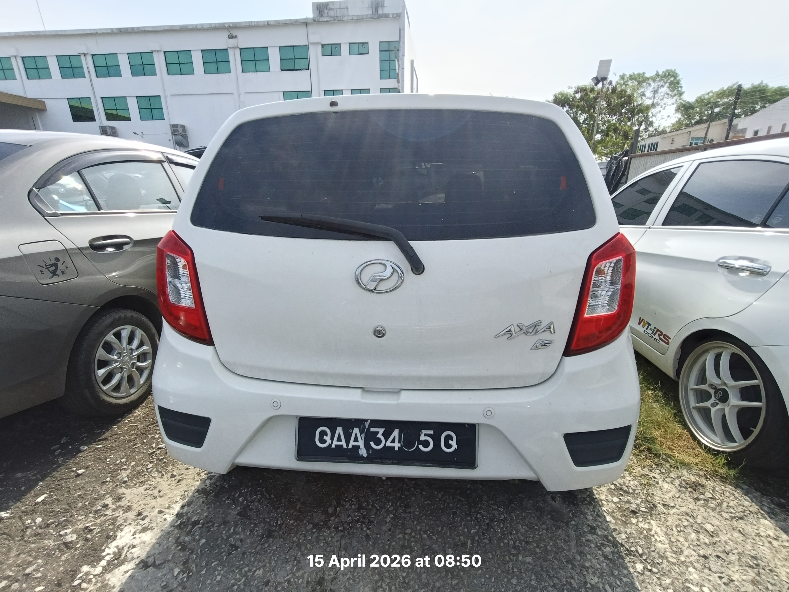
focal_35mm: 16
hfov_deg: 94.5
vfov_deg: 78.1
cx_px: 394
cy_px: 296
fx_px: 365
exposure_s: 1/394
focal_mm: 1.68
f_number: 2.2
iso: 64
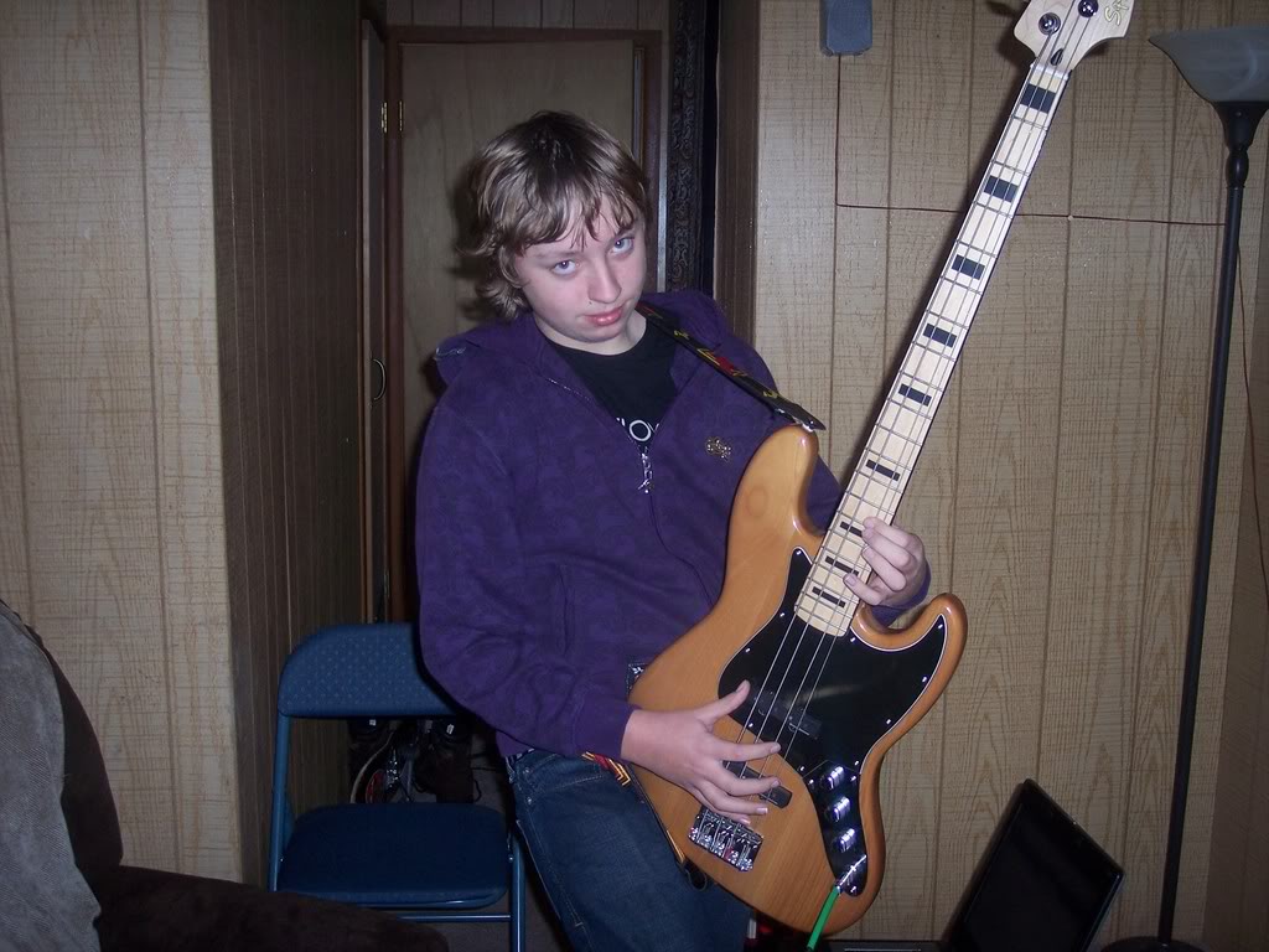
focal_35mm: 39
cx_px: 634
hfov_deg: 47.9
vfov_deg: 36.8
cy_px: 476
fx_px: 1430
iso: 100
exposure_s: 1/60
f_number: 2.8
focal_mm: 8
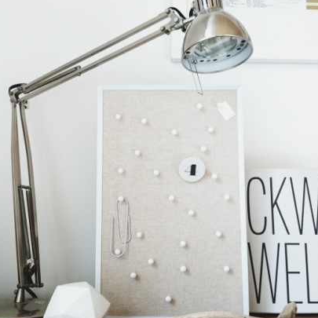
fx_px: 437
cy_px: 175
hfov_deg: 40.0
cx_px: 159
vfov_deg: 40.0
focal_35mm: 42
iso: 100
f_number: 2.8
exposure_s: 1/30
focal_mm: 3.85
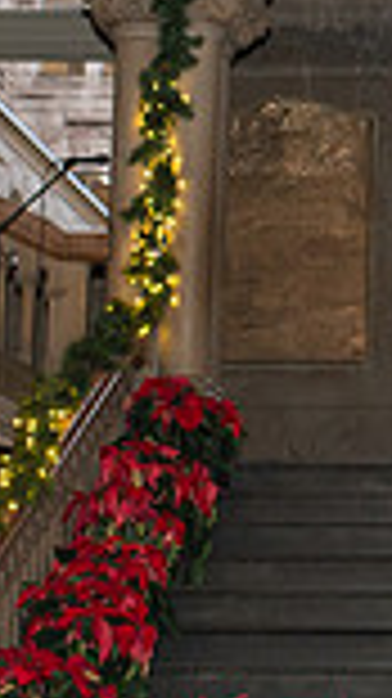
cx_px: 629
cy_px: 203
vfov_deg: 14.8
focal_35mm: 145
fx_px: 2684
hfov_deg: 8.1
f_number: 3.5
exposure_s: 1/200
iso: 1000
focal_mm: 35
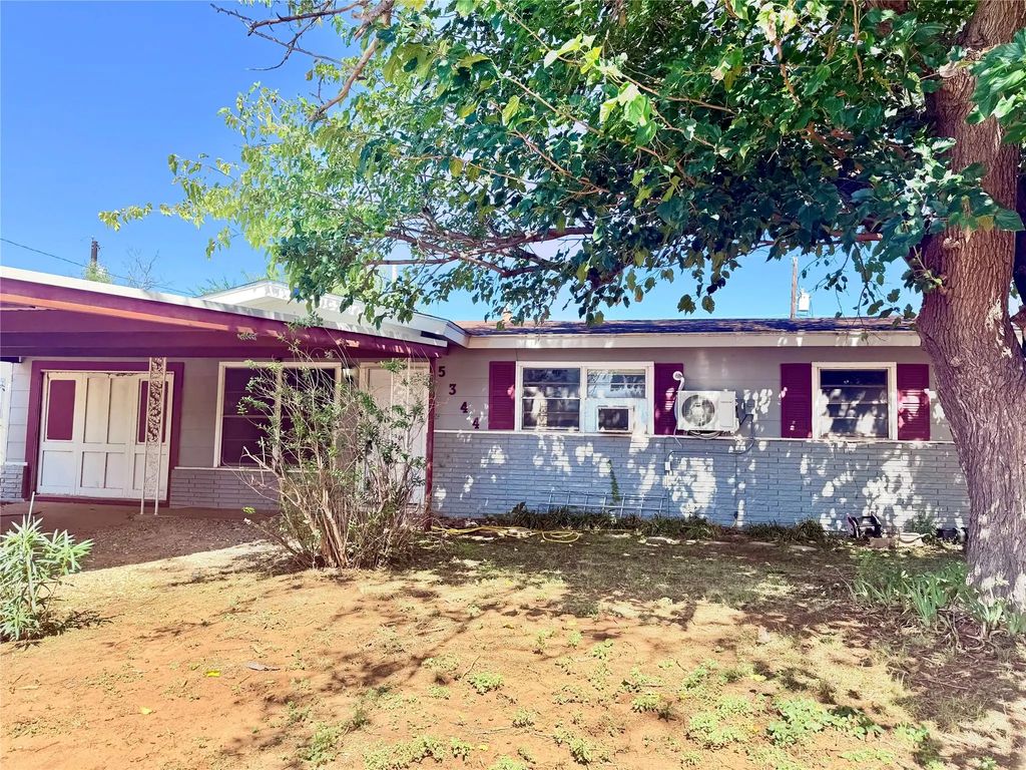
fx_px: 711
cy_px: 385
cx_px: 513
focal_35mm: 24
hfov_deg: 71.6
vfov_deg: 56.8
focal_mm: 6.76
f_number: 1.78
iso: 80
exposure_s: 1/1689
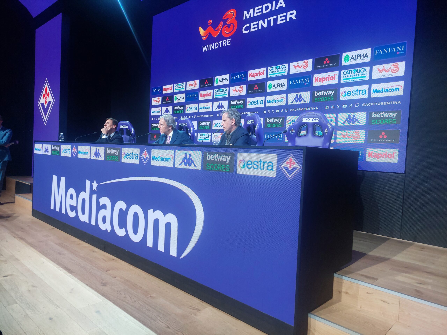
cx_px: 224
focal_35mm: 24
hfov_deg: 71.6
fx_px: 310
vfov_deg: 56.8
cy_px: 168
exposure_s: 1/50
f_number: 1.8
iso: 200
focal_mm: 5.23
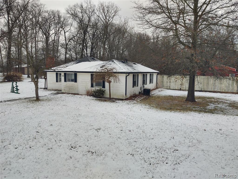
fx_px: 186
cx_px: 119
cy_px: 90
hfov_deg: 65.3
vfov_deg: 51.4
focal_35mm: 27
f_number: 1.7
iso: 100
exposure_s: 1/2292
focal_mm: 4.75
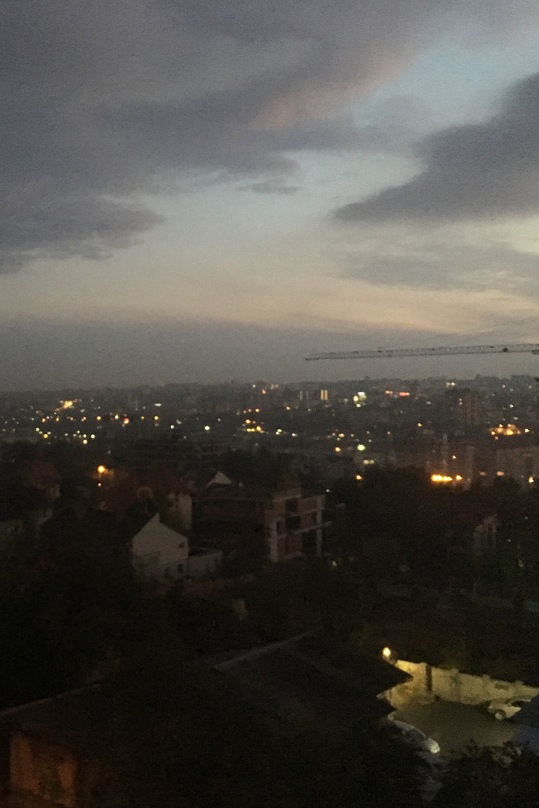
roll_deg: +1.4
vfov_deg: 47.4
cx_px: 90
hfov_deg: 31.6
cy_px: 408
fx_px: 920
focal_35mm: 41
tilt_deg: +0.0
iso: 320
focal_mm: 4.15
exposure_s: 1/17
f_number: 2.2
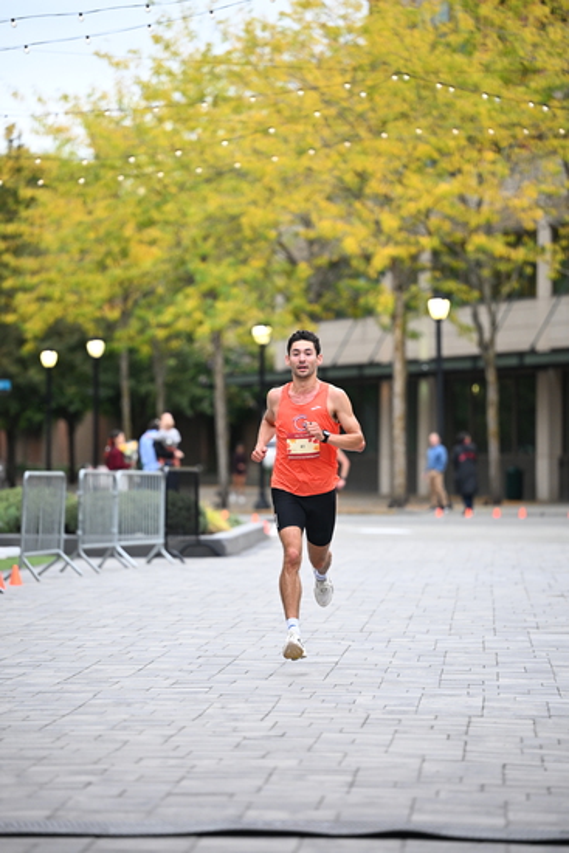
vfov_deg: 13.2
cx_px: 284
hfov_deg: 8.9
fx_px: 3672
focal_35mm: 155
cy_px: 426
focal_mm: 155
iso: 1600
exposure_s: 1/800
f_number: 2.8
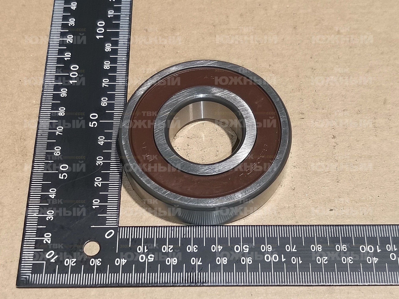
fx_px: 300
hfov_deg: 67.3
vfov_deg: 53.1
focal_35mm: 26
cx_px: 200
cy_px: 150
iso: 320
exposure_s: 1/100
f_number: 1.4
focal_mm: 4.66
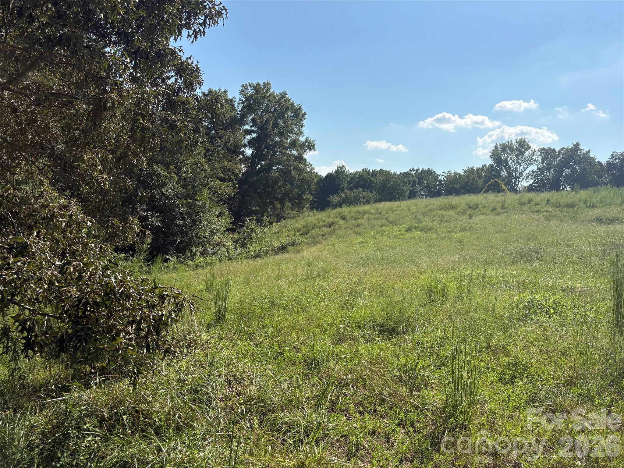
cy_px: 234
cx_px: 312
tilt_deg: -2.7
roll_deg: -1.2
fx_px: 469
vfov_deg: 53.1
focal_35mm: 26
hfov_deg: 67.3
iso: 50
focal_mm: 5.96
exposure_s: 1/4329
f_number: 1.6
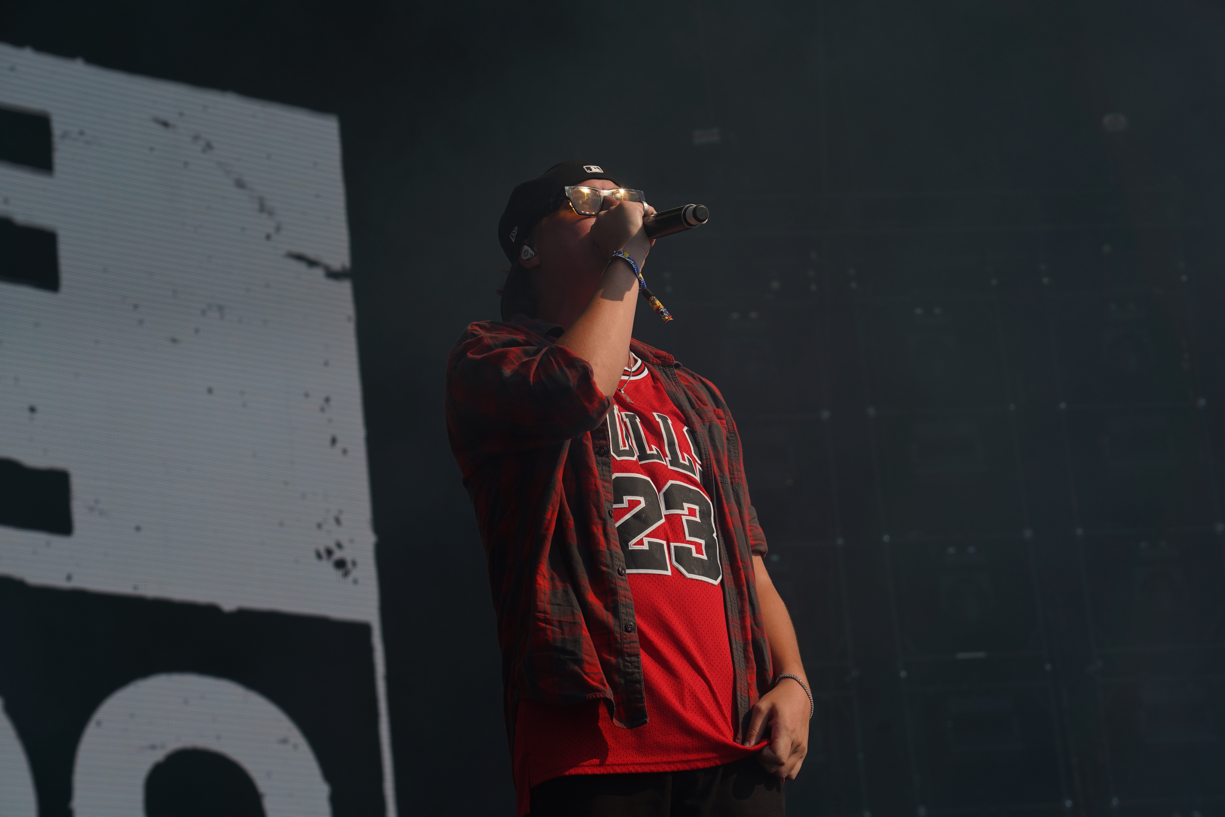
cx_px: 612
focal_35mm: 105
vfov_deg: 13.0
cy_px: 408
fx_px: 3573
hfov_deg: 19.5
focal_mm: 105
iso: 100
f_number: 8
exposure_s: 1/500
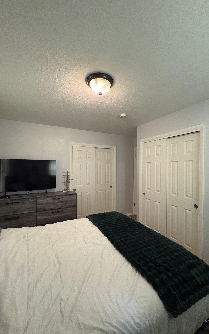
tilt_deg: -0.8
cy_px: 168
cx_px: 111
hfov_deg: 74.7
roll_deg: -0.2
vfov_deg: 101.5
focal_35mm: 15
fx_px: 137
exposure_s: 1/60
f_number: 2.2
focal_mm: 2.22
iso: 640
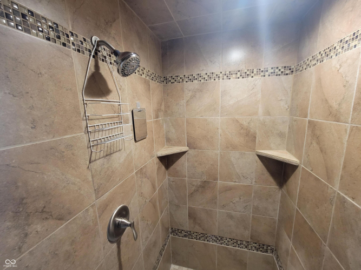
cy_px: 135
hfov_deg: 106.2
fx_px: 136
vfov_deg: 89.9
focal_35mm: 13
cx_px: 180
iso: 320
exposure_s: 1/30
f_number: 2.2
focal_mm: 2.2
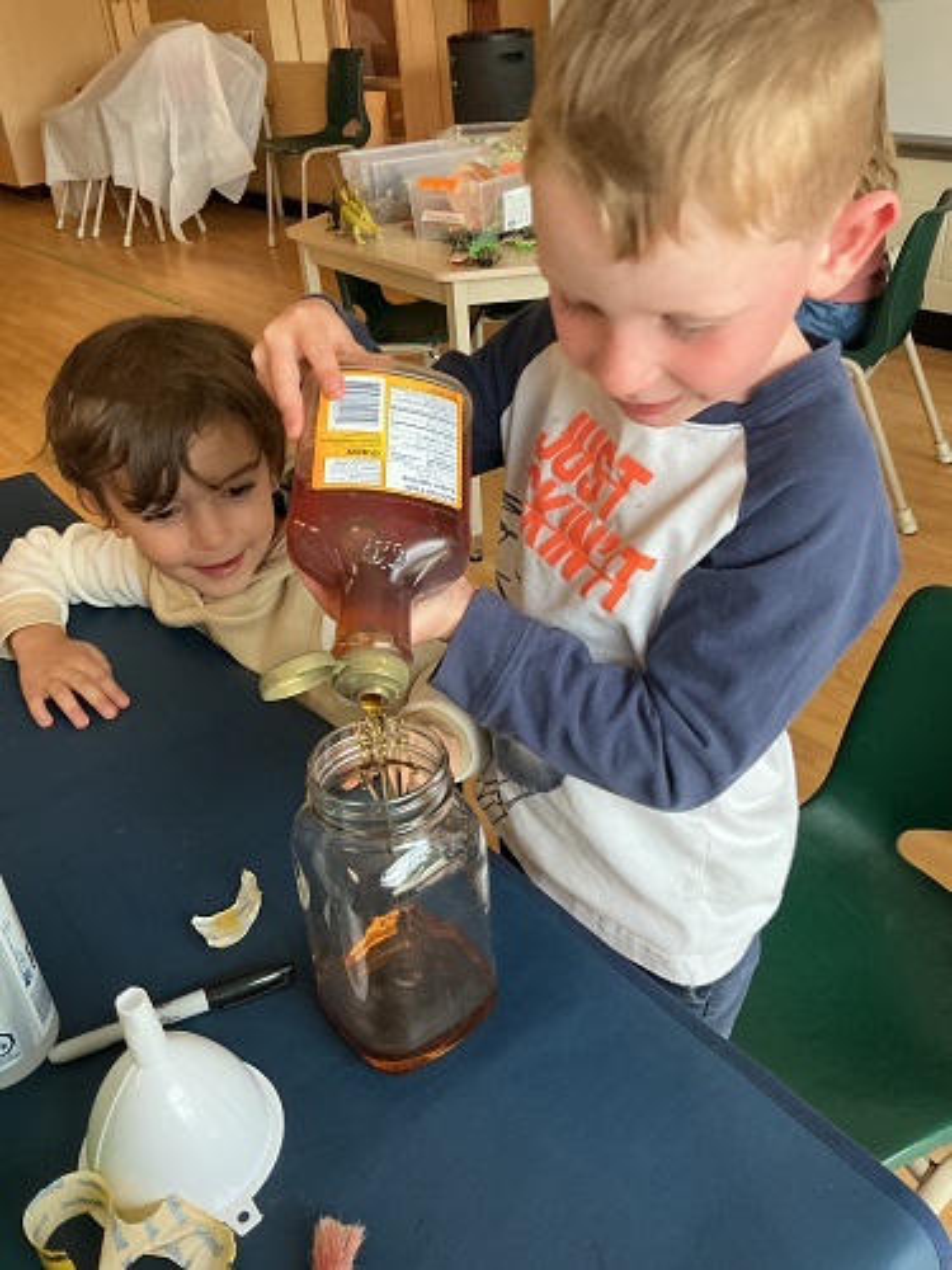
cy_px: 635
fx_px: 1063
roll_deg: +3.7
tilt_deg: -32.1
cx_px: 476
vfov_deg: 61.7
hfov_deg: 48.2
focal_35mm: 29
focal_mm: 3
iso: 200
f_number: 1.8
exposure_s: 1/60
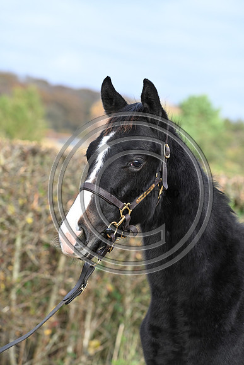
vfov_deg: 16.8
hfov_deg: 11.2
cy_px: 182
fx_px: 1239
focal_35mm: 122
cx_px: 122
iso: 1100
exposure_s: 1/1000
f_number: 5
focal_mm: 122
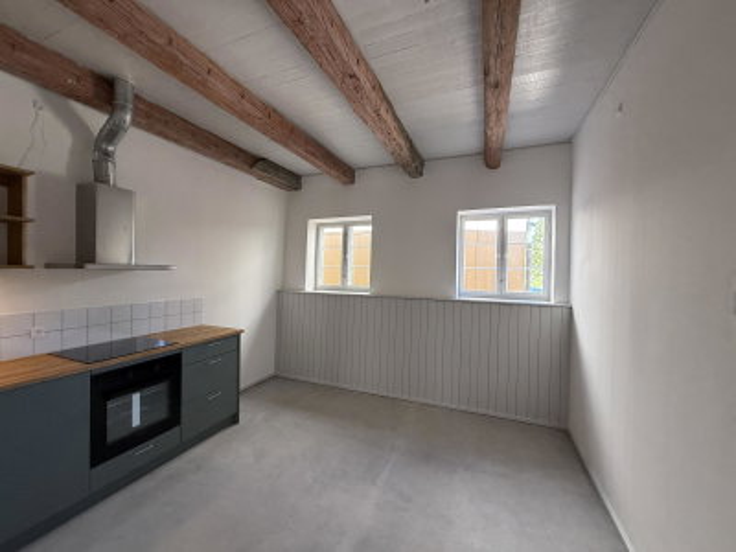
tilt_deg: +0.3
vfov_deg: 85.7
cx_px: 368
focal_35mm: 14
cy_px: 276
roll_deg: -0.7
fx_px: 298
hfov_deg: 102.1
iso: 200
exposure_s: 1/99
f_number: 2.2
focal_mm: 2.22
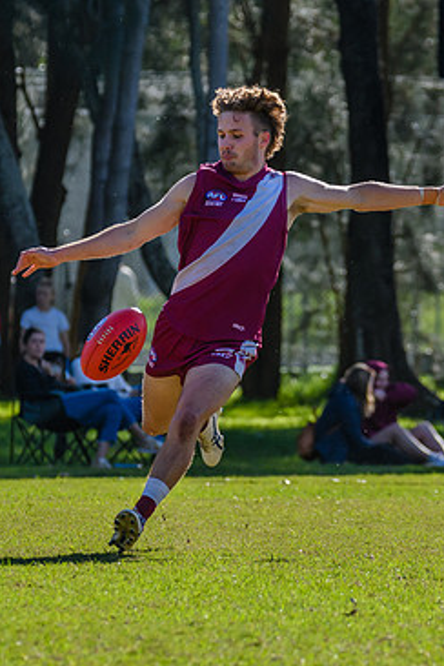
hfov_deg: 2.3
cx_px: 303
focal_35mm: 598
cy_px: 370
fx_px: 11062
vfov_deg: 3.4
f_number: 6.3
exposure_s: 1/1600
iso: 800
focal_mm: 240
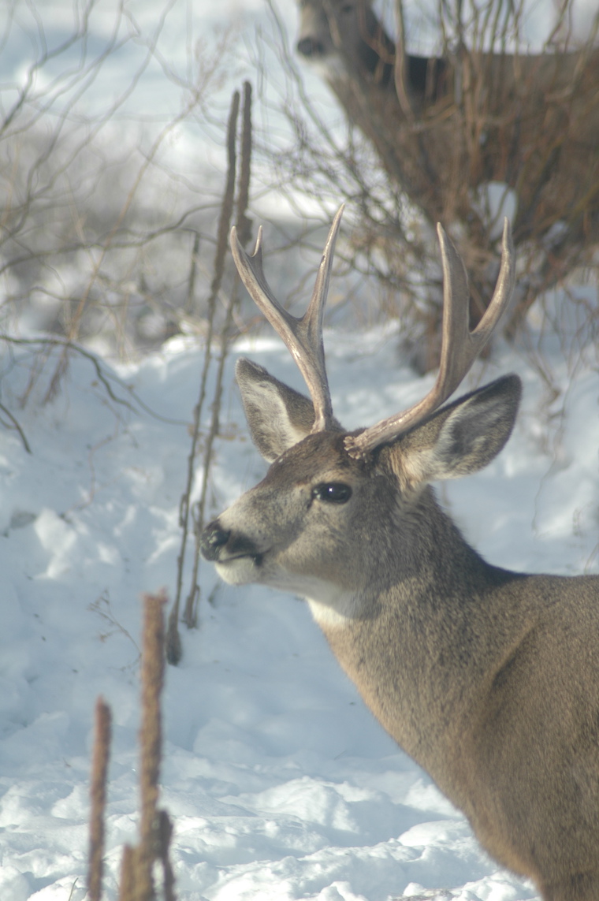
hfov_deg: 5.4
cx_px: 300
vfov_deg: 8.1
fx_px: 6375
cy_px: 450
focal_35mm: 255
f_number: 6.3
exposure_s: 1/800
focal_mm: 170
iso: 200
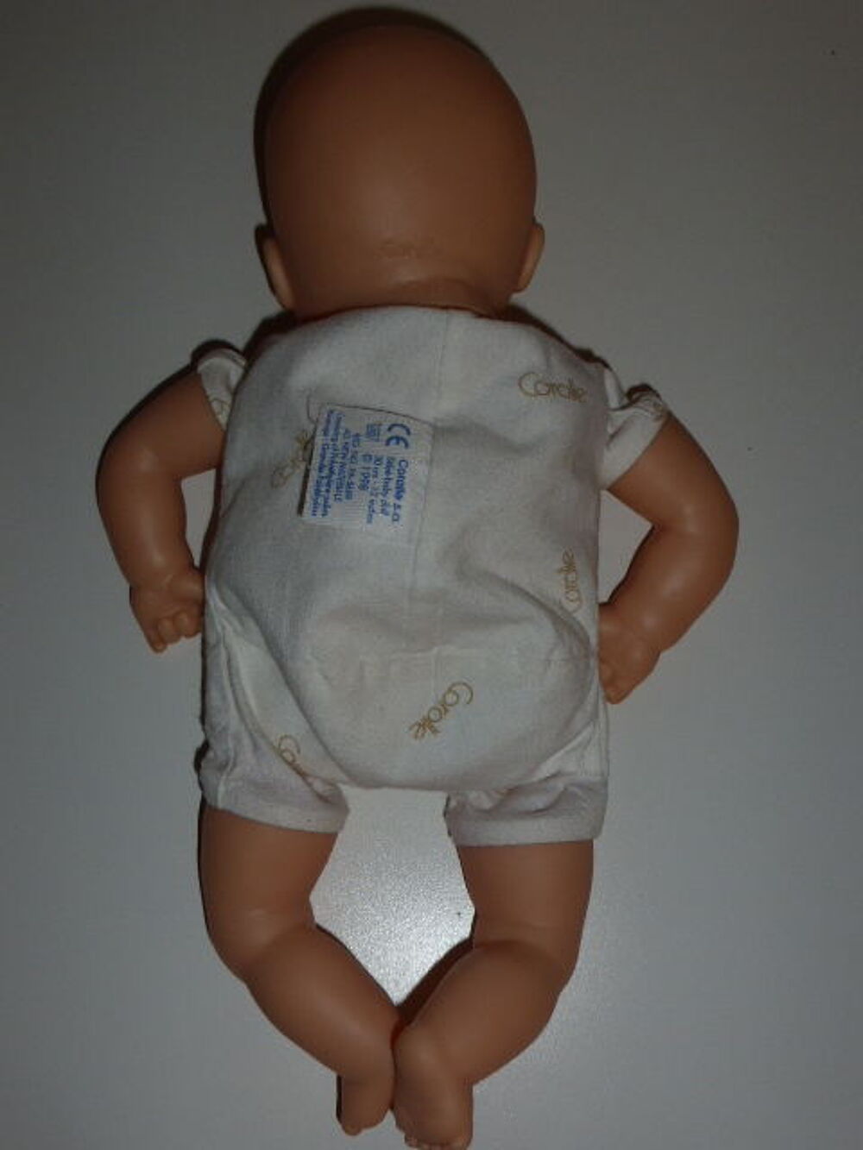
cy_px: 575
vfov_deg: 46.8
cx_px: 432
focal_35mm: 40
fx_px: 1329
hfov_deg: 36.0
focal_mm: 6.9
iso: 100
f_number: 3.9
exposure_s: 1/60
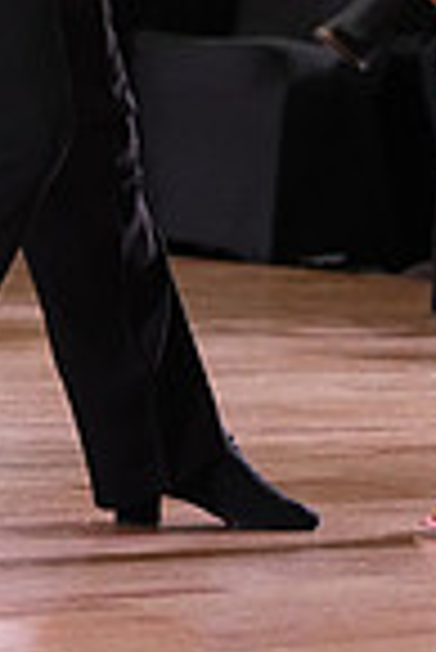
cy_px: -319
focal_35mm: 421
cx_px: 151
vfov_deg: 4.9
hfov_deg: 3.3
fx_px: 7629
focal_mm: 105
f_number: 5
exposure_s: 1/320
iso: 5000
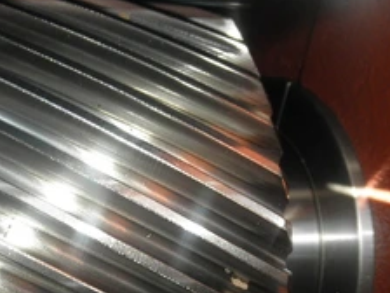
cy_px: 241
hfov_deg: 37.3
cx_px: 98
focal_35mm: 50
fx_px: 563
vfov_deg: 28.4
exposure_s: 1/30
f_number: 3
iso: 64
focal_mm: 5
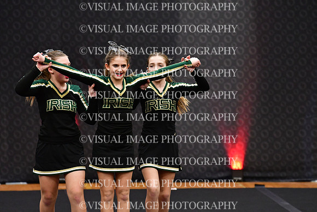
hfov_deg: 6.9
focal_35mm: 300
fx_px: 2642
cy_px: 106
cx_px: 158
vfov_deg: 4.6
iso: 5000
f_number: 3.5
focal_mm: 200
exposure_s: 1/500
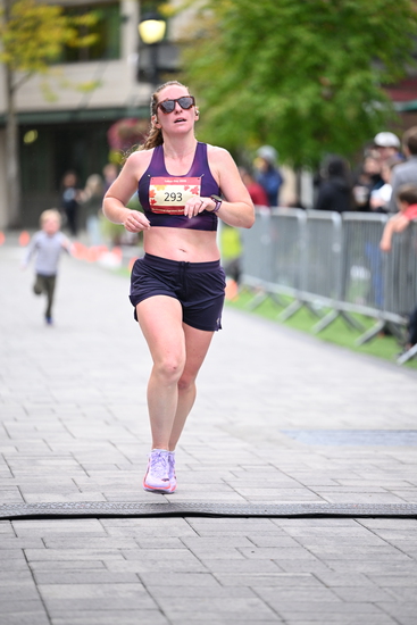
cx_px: 208
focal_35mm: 155
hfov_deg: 8.9
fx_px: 2691
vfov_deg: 13.2
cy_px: 312
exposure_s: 1/1600
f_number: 2.8
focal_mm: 155
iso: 1250
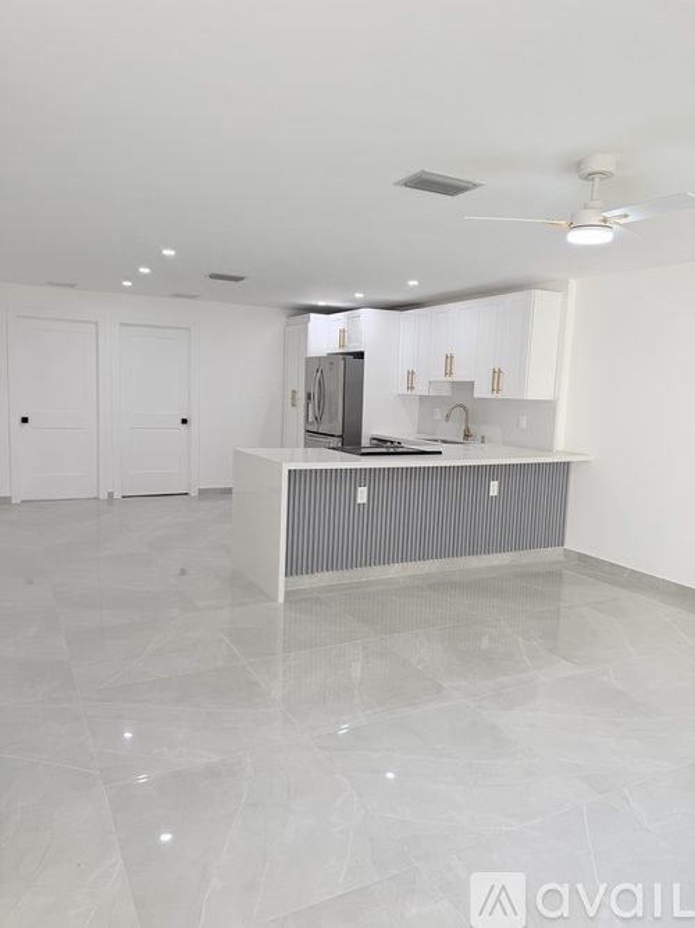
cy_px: 464
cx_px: 348
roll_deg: -2.2
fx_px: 643
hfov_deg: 56.8
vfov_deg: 71.6
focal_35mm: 24
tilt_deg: -7.3
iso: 100
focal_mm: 6.76
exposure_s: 1/188
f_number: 1.78
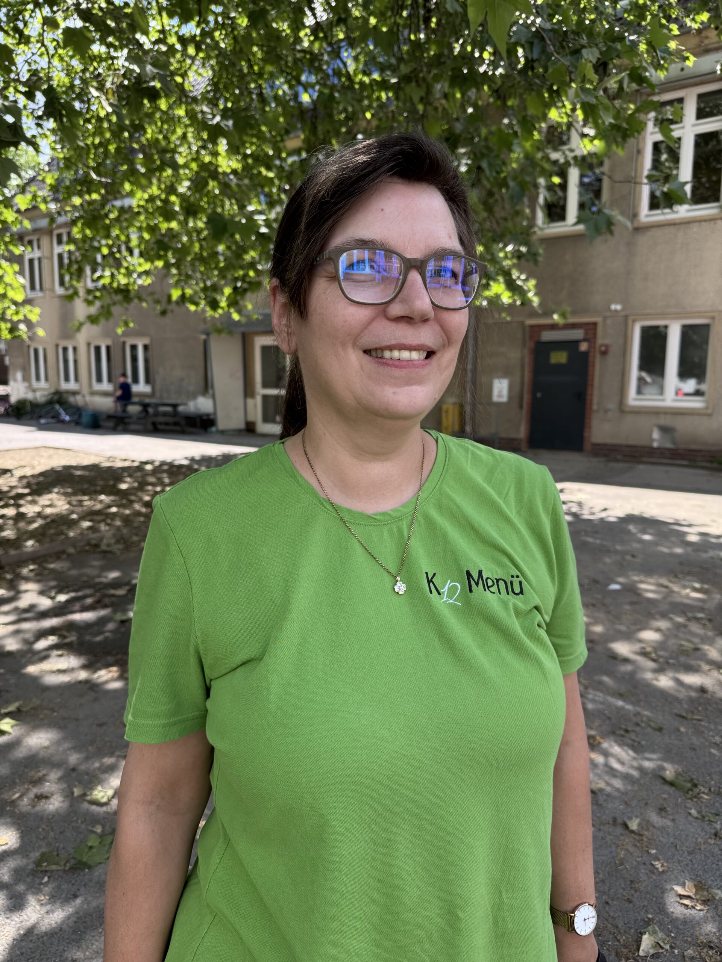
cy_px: 481
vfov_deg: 71.6
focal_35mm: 24
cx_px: 361
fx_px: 667
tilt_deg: -7.6
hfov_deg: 56.8
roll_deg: -0.1
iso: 80
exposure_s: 1/723
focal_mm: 6.76
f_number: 1.78
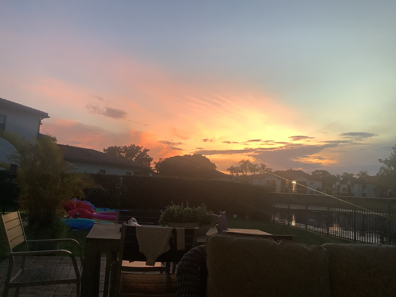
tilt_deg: +5.2
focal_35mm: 31
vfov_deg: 45.4
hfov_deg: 58.4
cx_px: 198
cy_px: 148
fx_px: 355
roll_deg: -2.2
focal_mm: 3.3
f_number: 2.4
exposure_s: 1/60
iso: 80
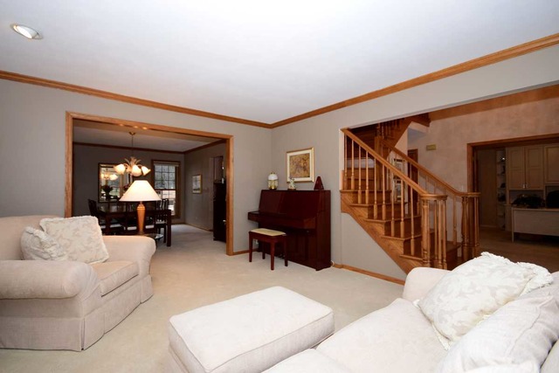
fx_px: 256
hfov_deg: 95.0
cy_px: 186
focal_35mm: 16
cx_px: 280
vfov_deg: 72.1
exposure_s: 1/60
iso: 500
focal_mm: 11
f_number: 6.3
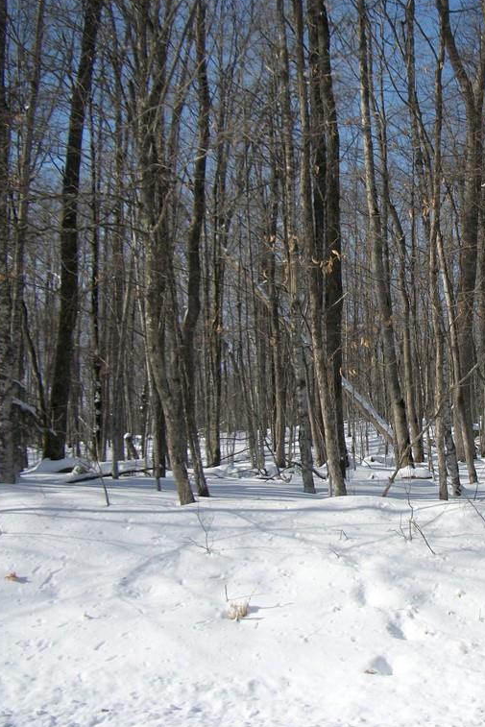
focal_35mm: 45
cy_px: 362
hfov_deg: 28.1
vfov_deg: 43.6
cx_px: 481
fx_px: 909
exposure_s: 1/250
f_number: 8.8
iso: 80
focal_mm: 5.7
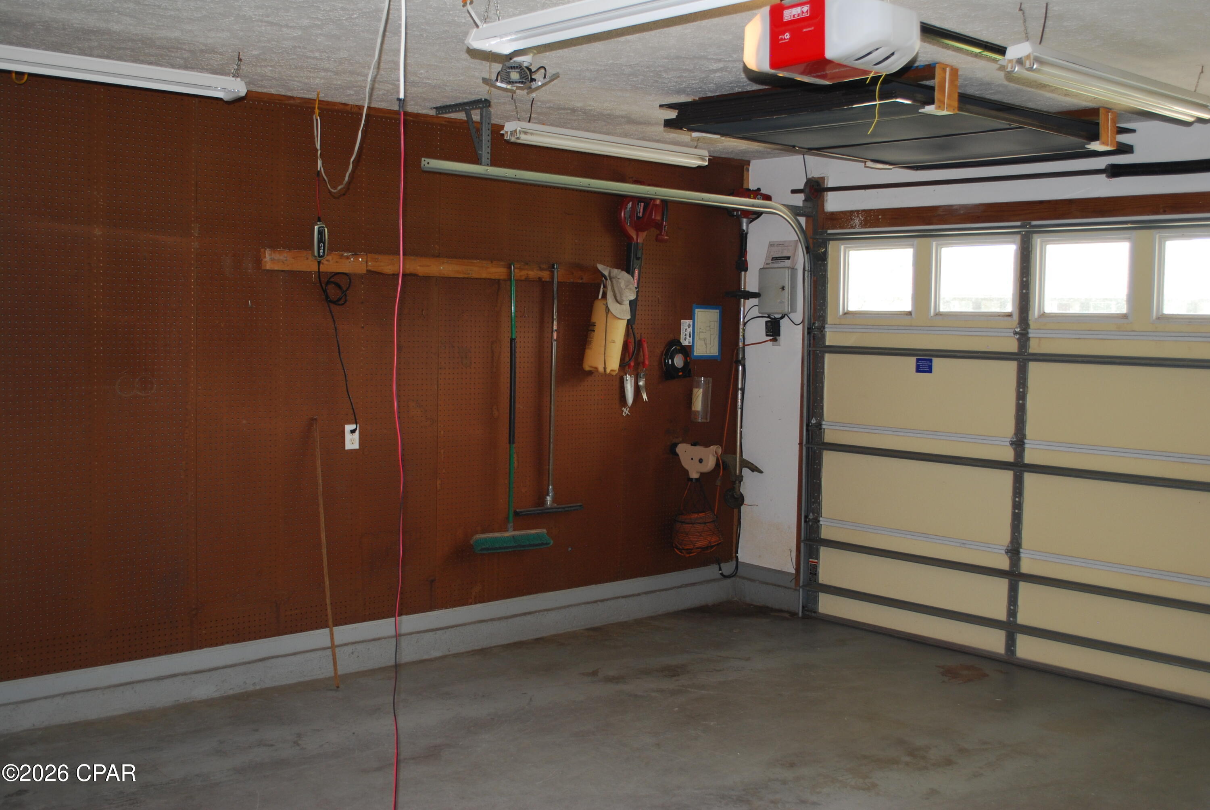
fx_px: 1211
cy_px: 405
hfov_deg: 53.1
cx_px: 605
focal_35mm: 36
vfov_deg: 37.0
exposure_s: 1/60
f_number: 4.2
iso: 250
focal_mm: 24
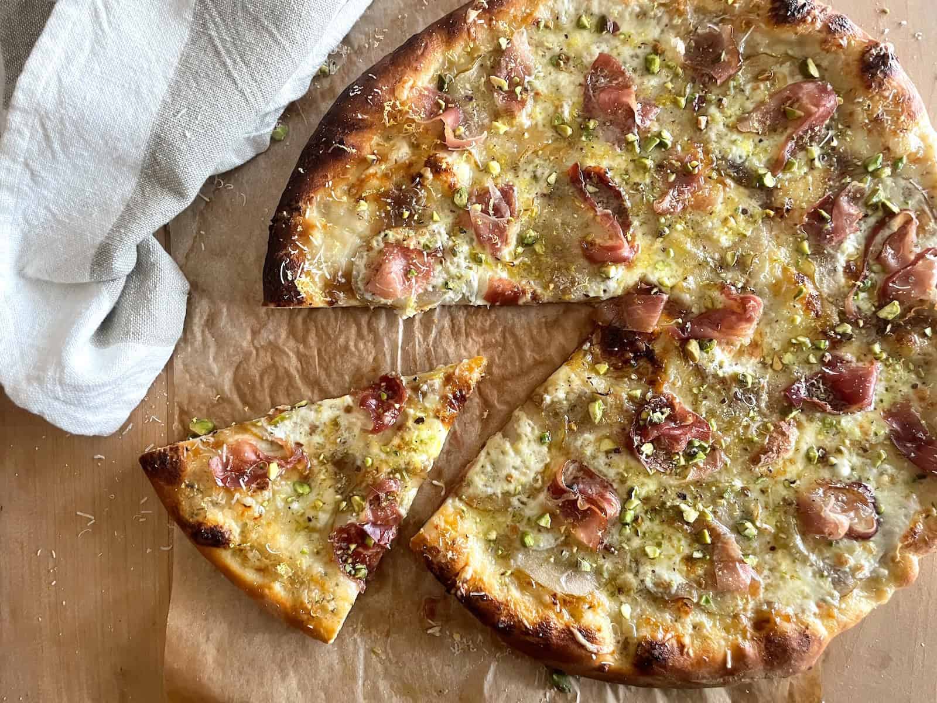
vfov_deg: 53.1
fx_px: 704
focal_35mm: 26
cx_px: 468
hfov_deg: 67.3
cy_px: 352
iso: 400
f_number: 1.6
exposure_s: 1/60
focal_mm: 4.2
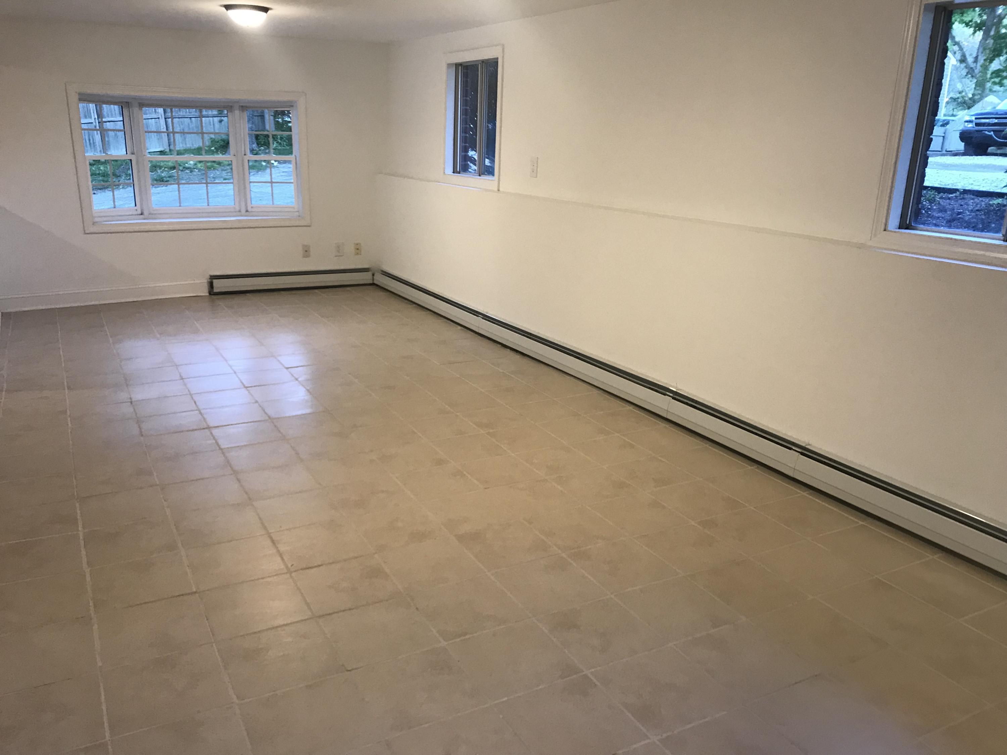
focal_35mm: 28
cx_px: 504
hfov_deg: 63.4
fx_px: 815
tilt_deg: -15.0
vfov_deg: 49.7
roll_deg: -2.0
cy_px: 378
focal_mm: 3.99
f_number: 1.8
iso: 40
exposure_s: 1/24
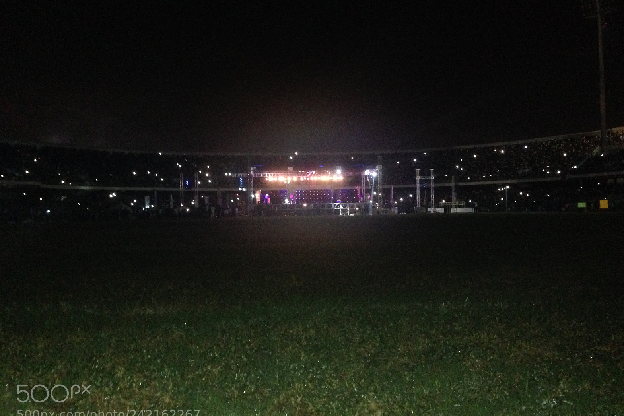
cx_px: 310
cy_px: 207
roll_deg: -0.3
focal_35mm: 35
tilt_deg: +1.5
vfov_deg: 37.9
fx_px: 607
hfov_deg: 54.4
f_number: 2.4
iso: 800
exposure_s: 1/16
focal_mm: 4.12
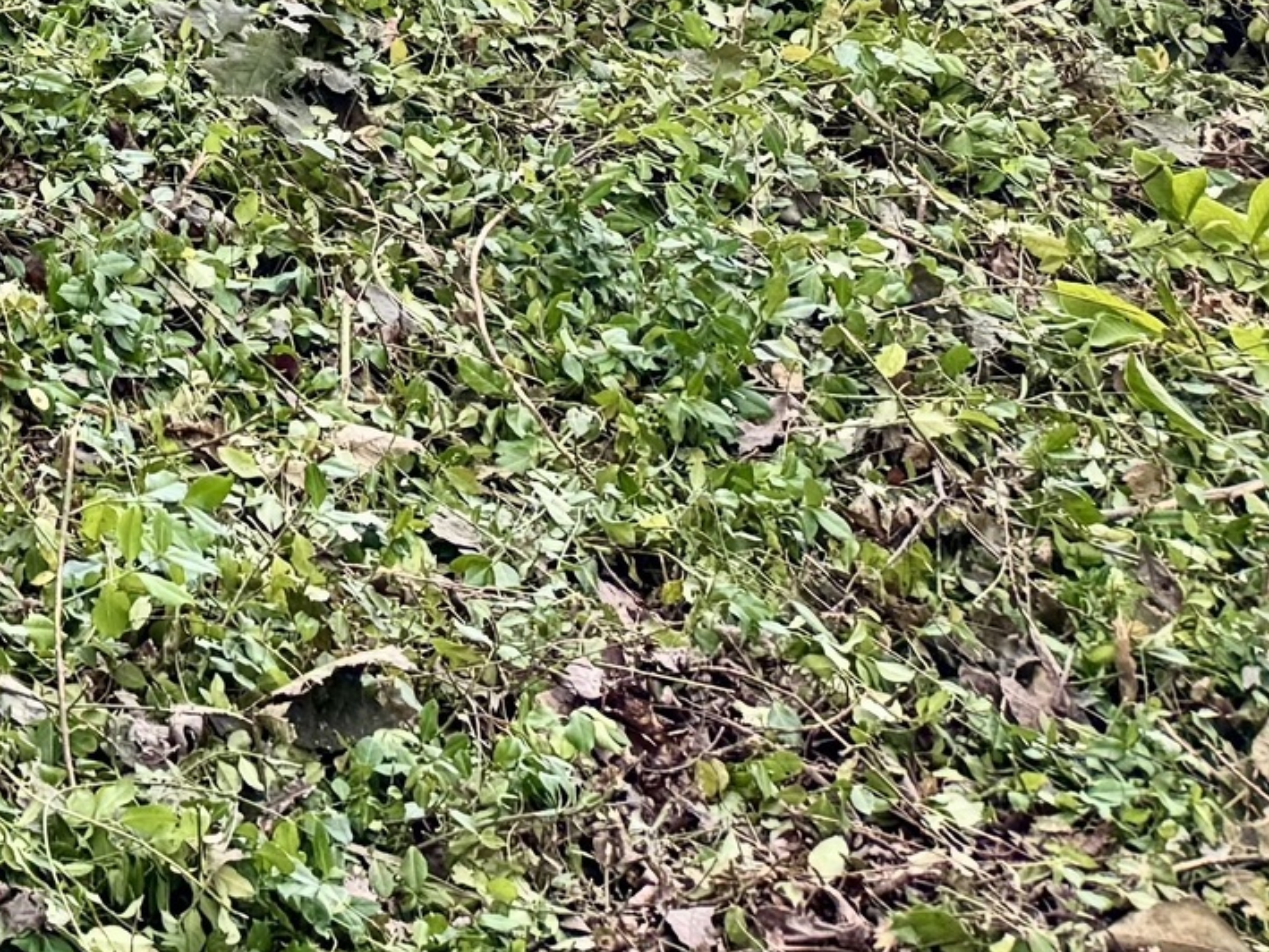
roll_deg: +1.2
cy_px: -947
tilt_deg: +7.0
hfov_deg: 16.3
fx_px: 3813
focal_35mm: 104
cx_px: -907
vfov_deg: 12.5
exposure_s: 1/633
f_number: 1.78
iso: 80
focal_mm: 6.76
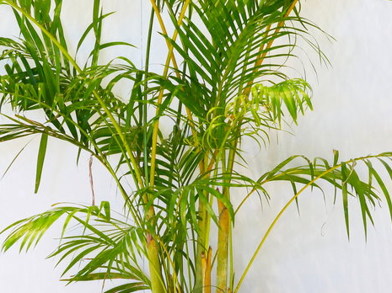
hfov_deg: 6.4
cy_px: 145
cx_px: 166
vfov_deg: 4.8
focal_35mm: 310
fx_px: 3508
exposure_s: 1/40
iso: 640
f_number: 2.8
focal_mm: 60
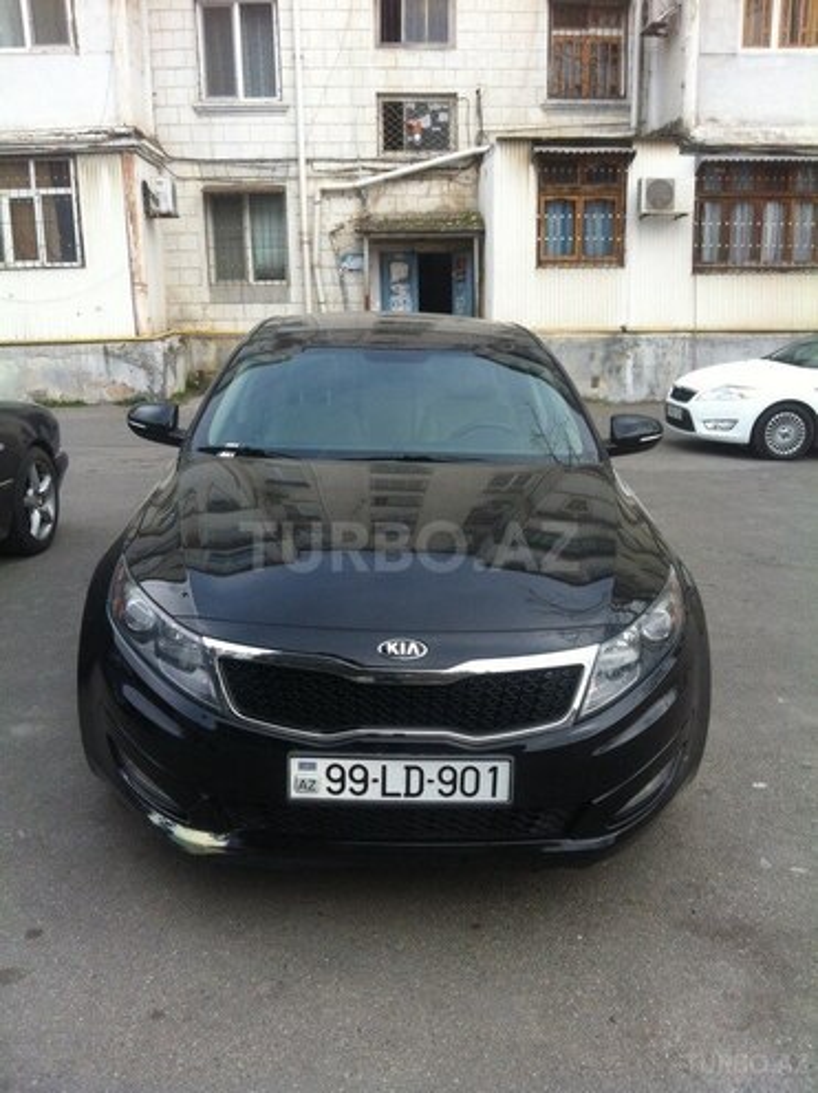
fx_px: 1105
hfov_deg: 40.6
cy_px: 546
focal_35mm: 35
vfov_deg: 52.7
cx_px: 409
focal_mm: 3.85
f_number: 2.8
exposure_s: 1/149
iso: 80
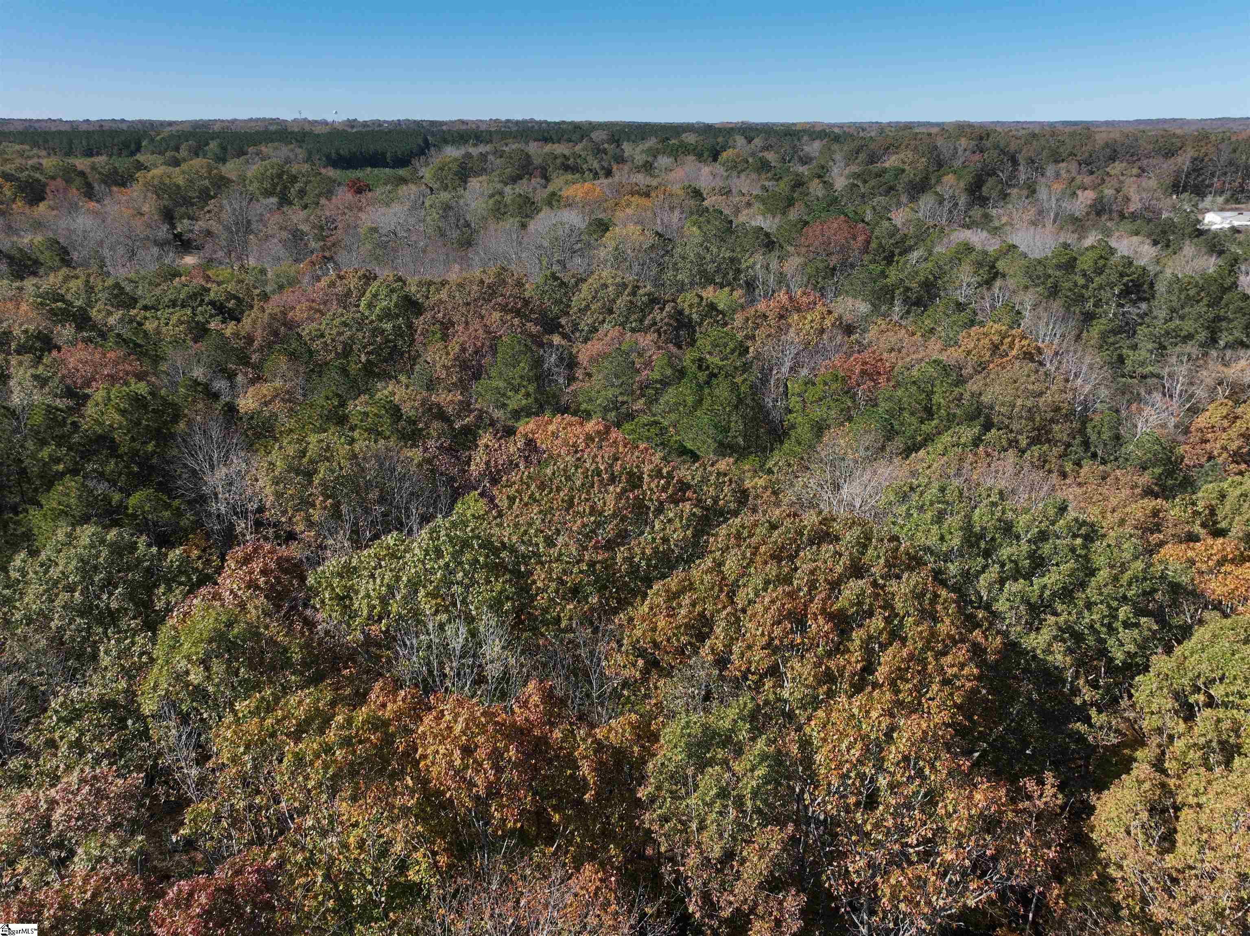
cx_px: 625
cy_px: 468
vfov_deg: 56.8
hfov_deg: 71.6
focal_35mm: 24
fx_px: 866
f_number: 2.8
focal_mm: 12.29
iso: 160
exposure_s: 1/320
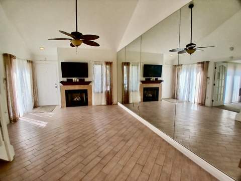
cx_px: 120
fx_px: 118
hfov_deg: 91.0
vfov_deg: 74.7
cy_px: 90
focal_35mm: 17
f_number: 2.2
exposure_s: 1/120
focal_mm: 1.4
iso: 64
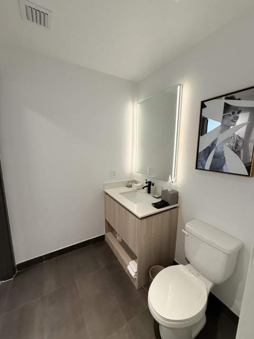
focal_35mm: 14
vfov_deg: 102.1
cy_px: 170
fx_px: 137
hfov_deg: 85.7
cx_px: 127
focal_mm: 2.22
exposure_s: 1/120
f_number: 2.2
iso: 250
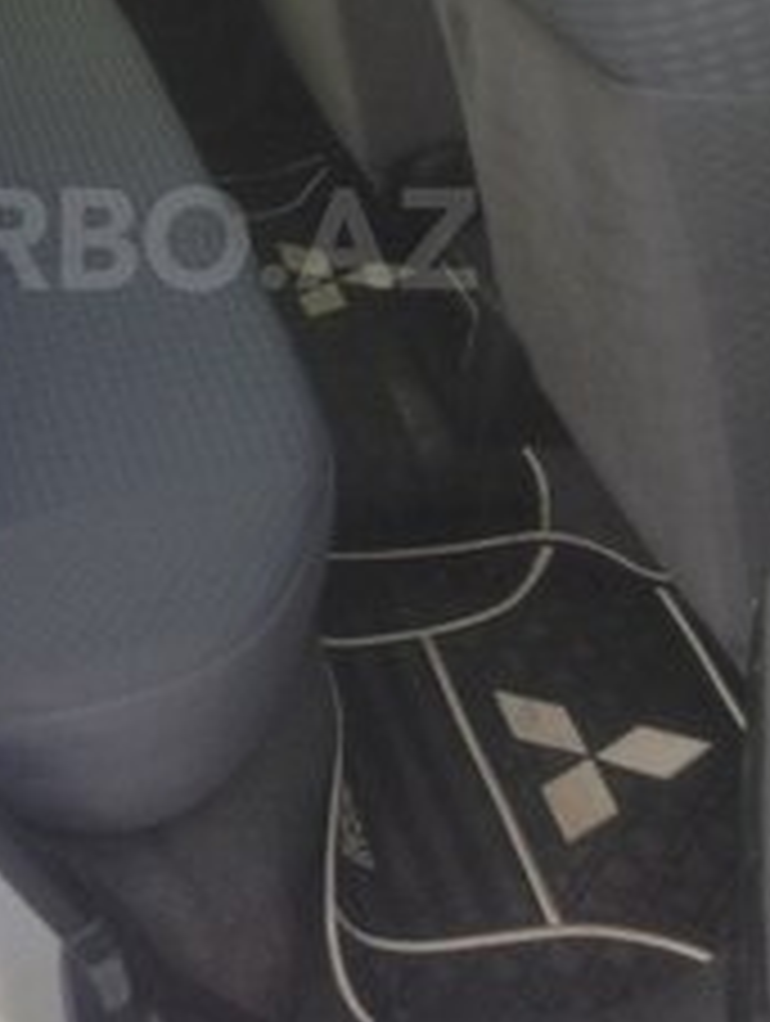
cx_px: 131
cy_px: 239
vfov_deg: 26.6
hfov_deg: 20.2
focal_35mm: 72
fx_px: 2129
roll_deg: -4.3
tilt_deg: -21.3
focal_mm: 4.12
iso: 64
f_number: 2.4
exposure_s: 1/120
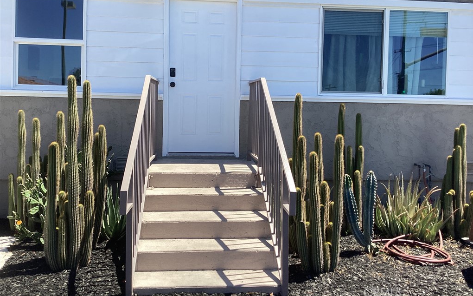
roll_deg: +0.2
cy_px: 121
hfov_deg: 58.2
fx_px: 425
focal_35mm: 33
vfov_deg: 38.2
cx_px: 237
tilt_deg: +1.0
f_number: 2.4
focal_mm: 3.3
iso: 25
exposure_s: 1/831
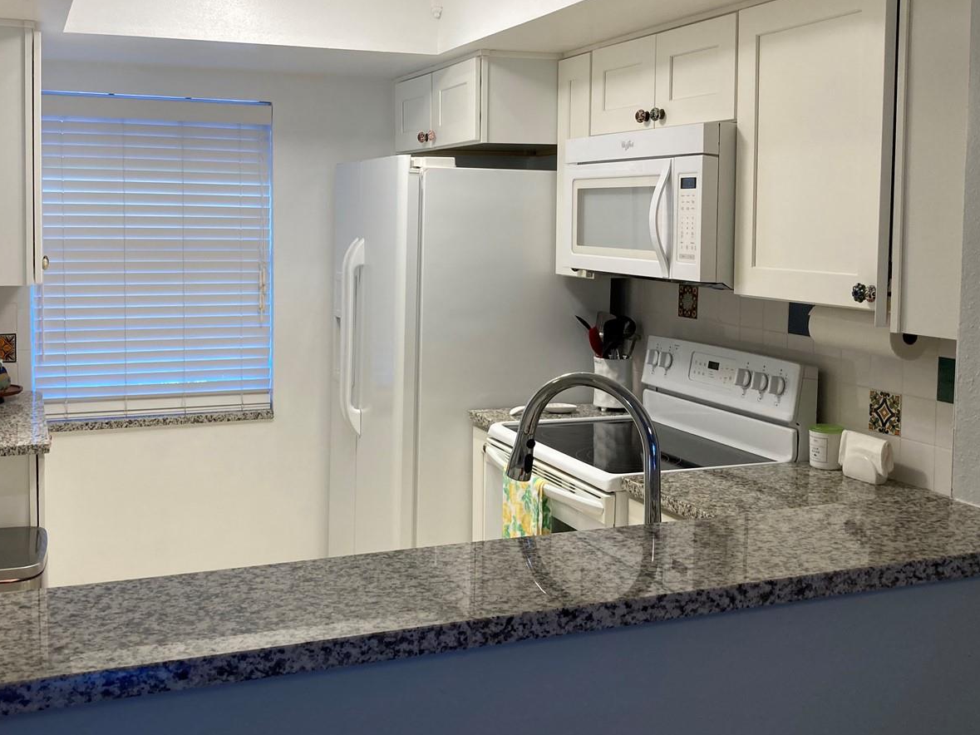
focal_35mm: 38
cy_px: 295
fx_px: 1076
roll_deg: +0.5
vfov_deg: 37.6
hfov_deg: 48.7
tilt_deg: -3.3
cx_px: 403
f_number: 1.8
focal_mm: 3.99
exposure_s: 1/60
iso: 40
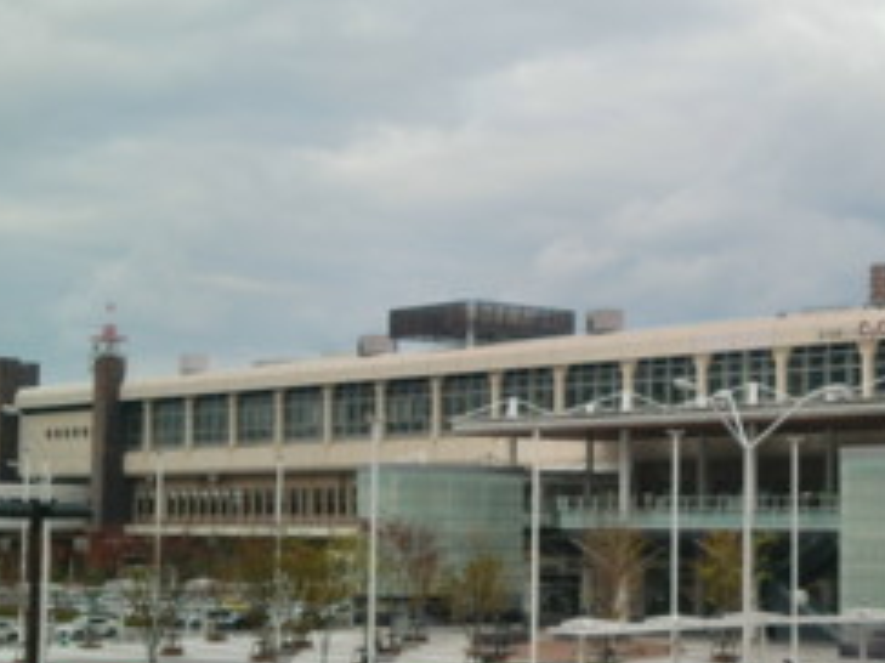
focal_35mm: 79
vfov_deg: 18.6
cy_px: 357
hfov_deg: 24.4
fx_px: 2019
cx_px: 670
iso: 64
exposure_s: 1/320
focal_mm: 7.91
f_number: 3.4
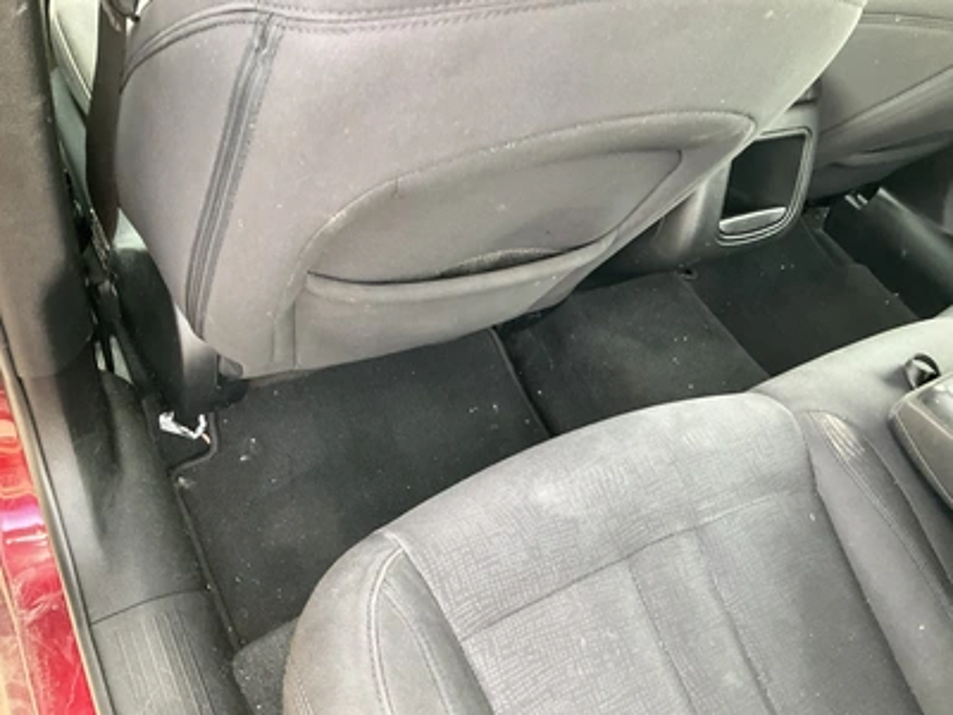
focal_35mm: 29
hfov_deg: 61.7
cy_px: 358
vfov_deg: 48.2
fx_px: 798
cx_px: 476
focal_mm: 3
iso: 80
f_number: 1.8
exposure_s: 1/60
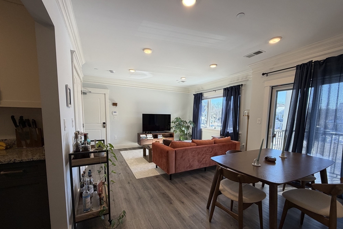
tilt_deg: -5.4
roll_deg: -0.6
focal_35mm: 15
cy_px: 131
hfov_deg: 100.4
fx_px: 143
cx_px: 170
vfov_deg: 76.9
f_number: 2.2
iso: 64
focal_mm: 2.22
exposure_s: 1/120
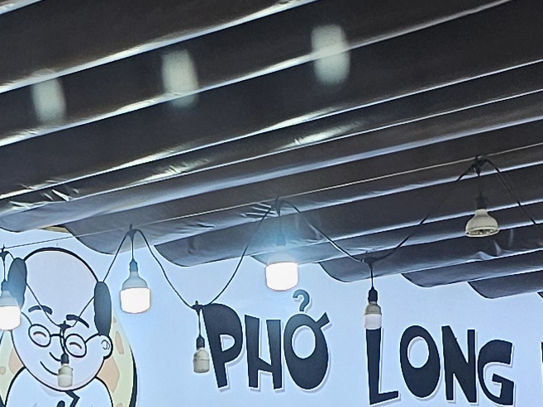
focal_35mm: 140
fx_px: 2196
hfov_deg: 13.9
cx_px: -17
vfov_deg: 10.2
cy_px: 628
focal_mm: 6.3
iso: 100
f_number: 1.7
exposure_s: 1/180
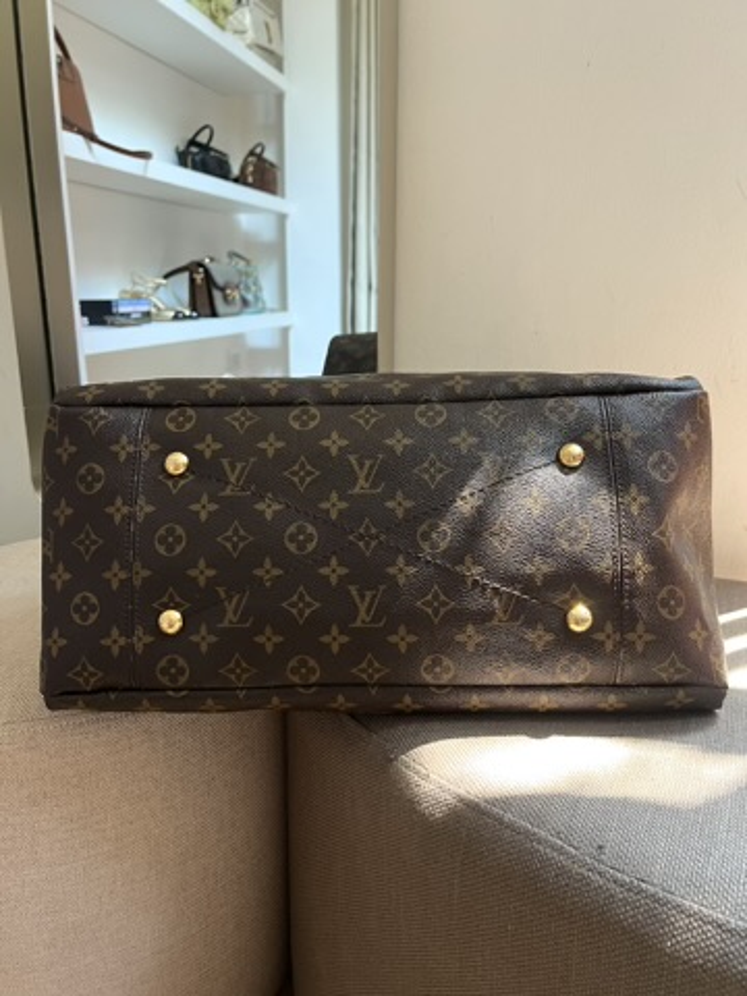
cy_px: 498
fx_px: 748
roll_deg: +0.7
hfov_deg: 53.1
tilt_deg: -14.0
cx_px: 374
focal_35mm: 26
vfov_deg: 67.3
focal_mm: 5.7
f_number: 1.5
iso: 160
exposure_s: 1/60
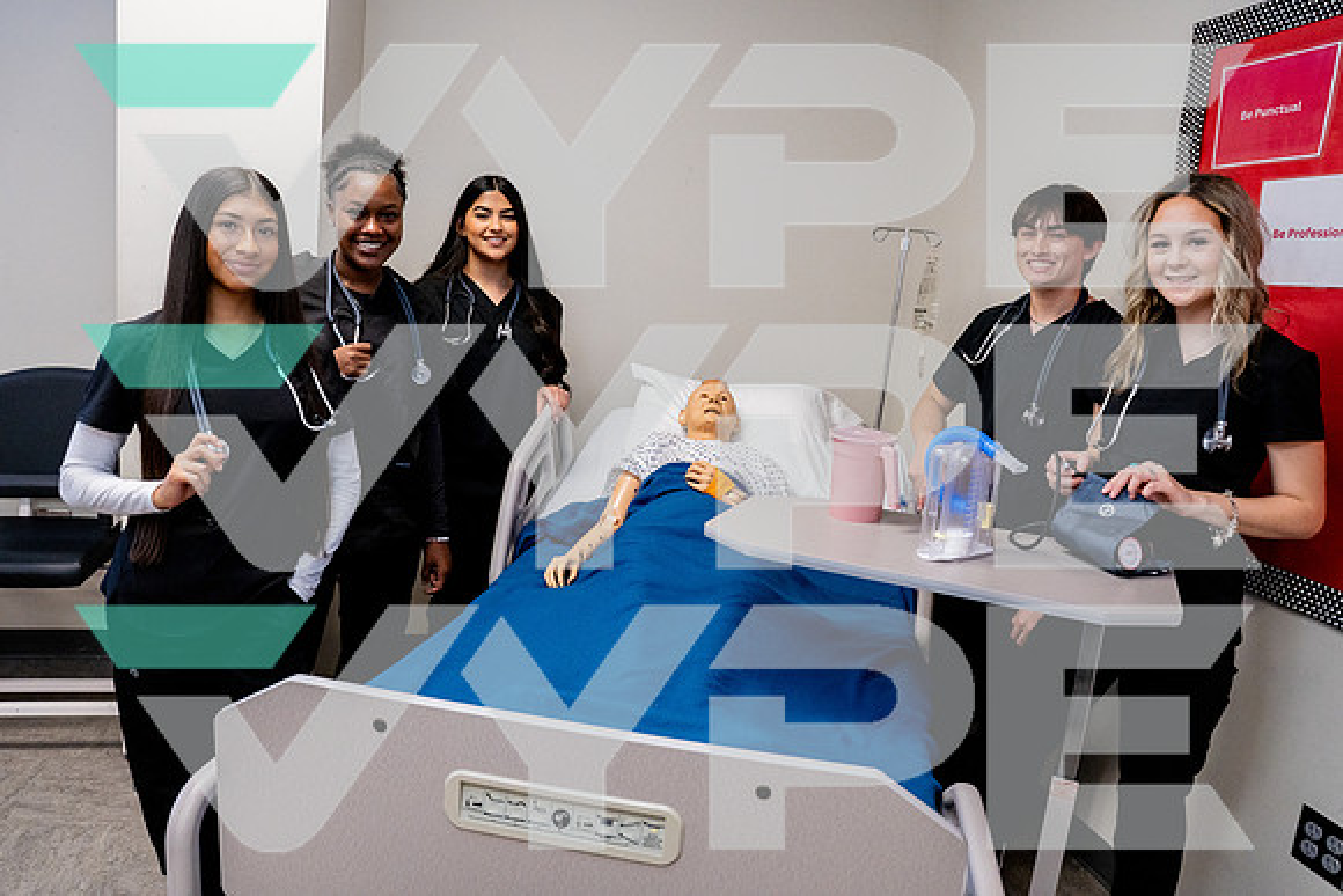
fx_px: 933
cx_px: 672
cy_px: 448
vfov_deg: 51.3
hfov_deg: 71.5
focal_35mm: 25
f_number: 8
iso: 2000
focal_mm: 25
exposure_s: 1/125
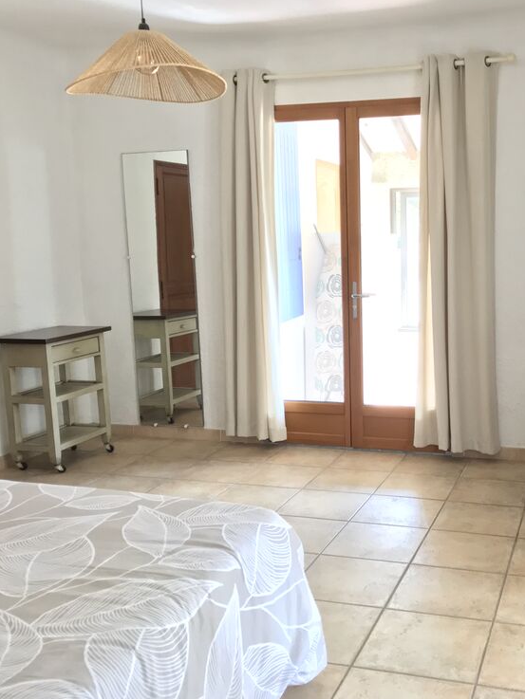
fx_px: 768
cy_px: 349
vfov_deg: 49.0
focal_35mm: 38
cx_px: 382
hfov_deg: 37.0
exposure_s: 1/33
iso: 50
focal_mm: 3.99
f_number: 1.8
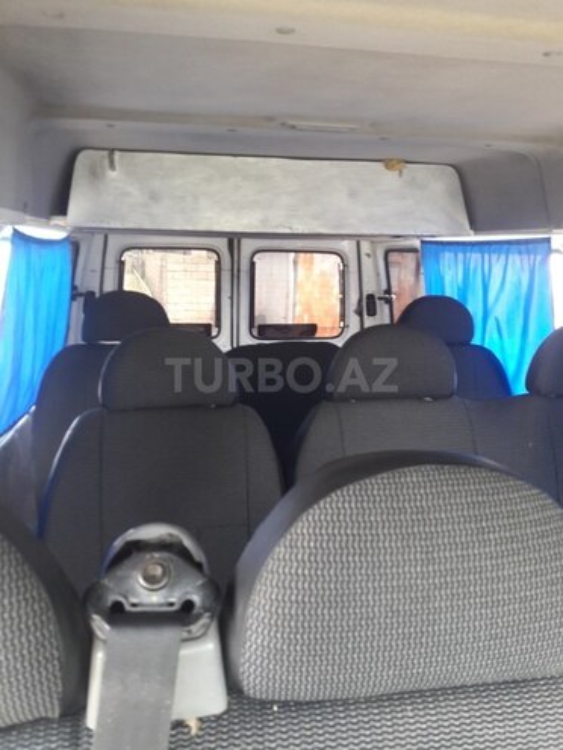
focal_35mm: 28
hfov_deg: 49.7
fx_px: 607
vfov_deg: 63.4
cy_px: 375
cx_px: 282
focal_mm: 3.7
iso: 80
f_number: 1.9
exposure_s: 1/33
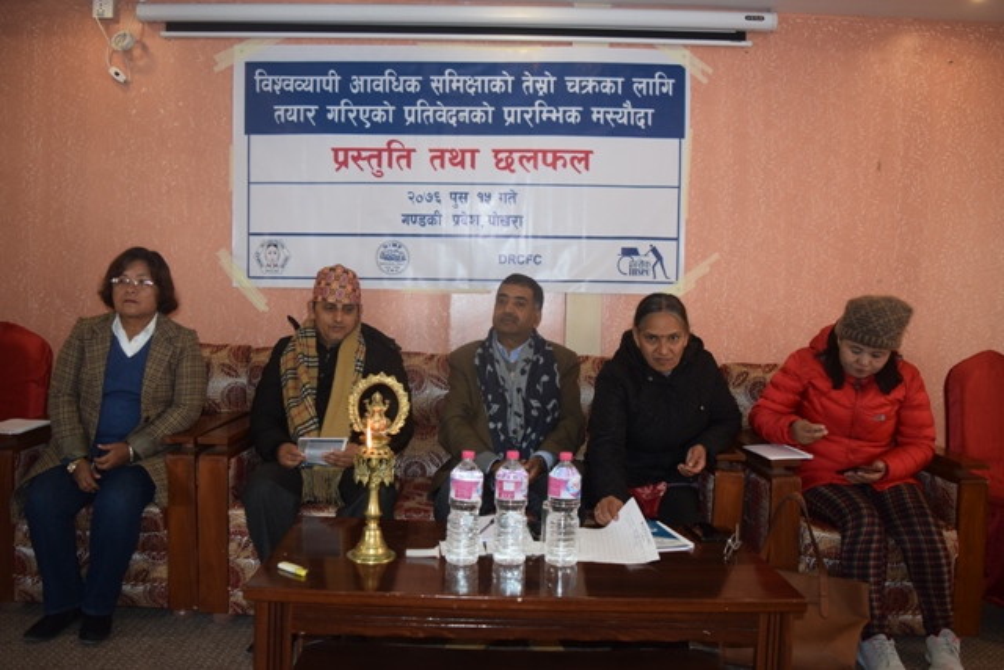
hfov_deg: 61.9
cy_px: 335
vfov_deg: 43.6
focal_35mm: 30
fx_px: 837
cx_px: 502
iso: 800
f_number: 4
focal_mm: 20
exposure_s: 1/60
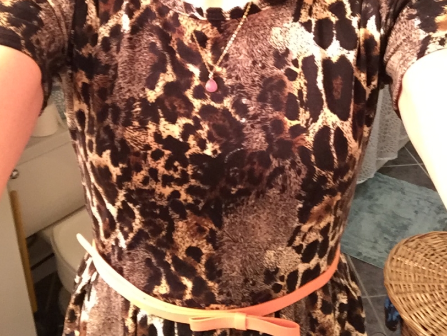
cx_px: 221
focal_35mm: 42
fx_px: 542
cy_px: 104
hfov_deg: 44.8
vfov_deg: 33.9
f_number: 2.2
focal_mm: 2.65
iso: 250
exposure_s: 1/17
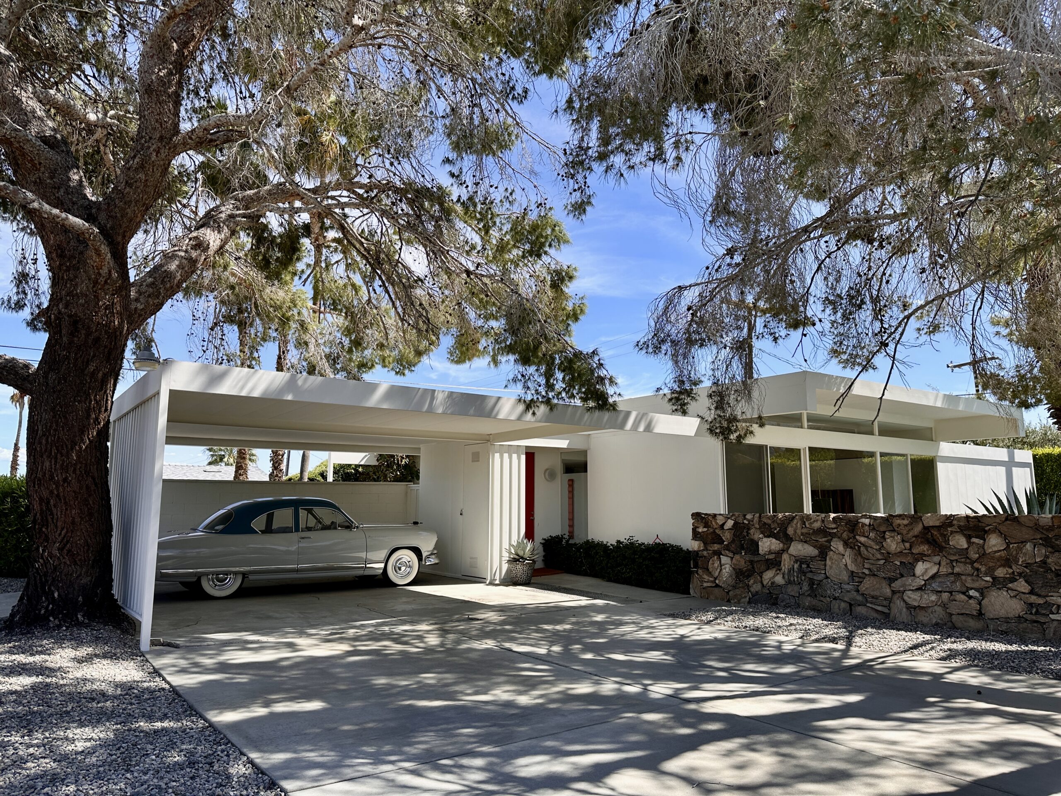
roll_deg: -0.3
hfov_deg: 71.6
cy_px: 398
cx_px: 530
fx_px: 736
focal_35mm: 24
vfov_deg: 56.8
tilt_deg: +8.5
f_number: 1.78
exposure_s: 1/2732
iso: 80
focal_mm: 6.86
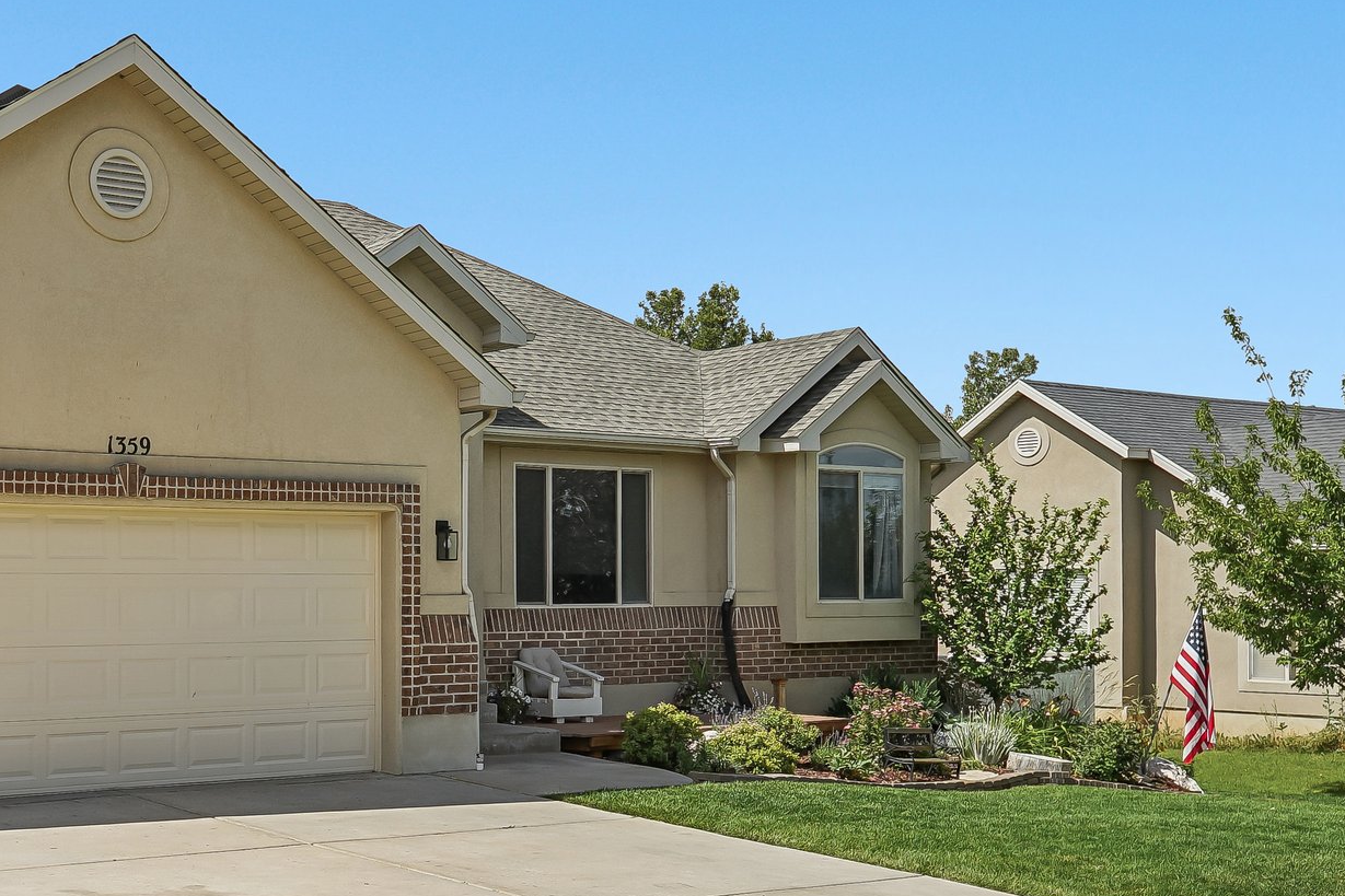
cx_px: 244
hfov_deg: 41.5
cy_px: 600
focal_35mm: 45
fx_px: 1681
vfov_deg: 29.6
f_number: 8
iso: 100
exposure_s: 1/400
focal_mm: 27
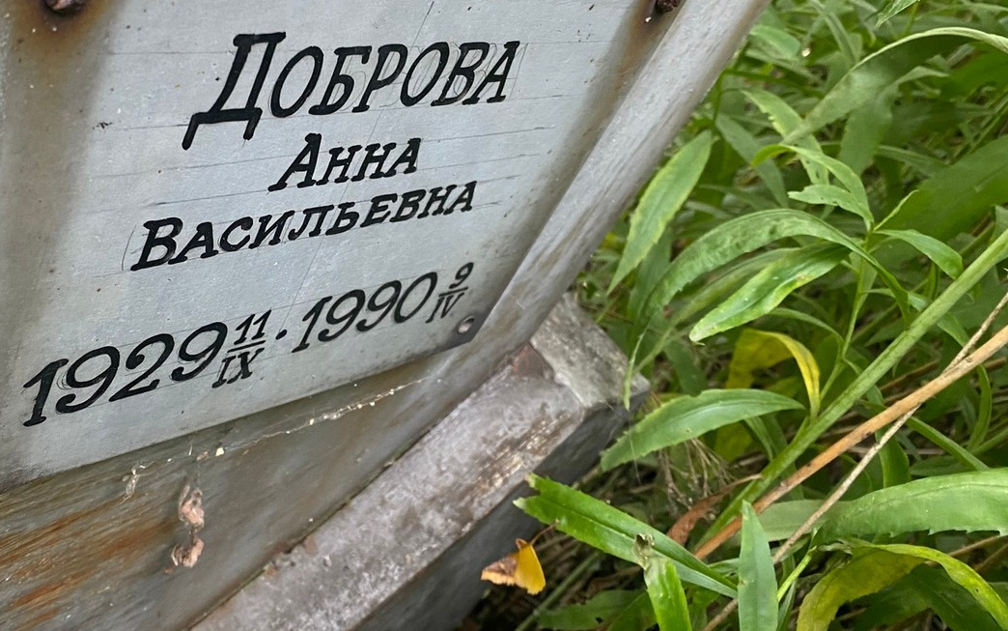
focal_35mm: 38
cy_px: 252
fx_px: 1044
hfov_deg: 50.5
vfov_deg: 33.5
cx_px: 325
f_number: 1.8
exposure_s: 1/80
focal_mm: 4.25
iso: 125
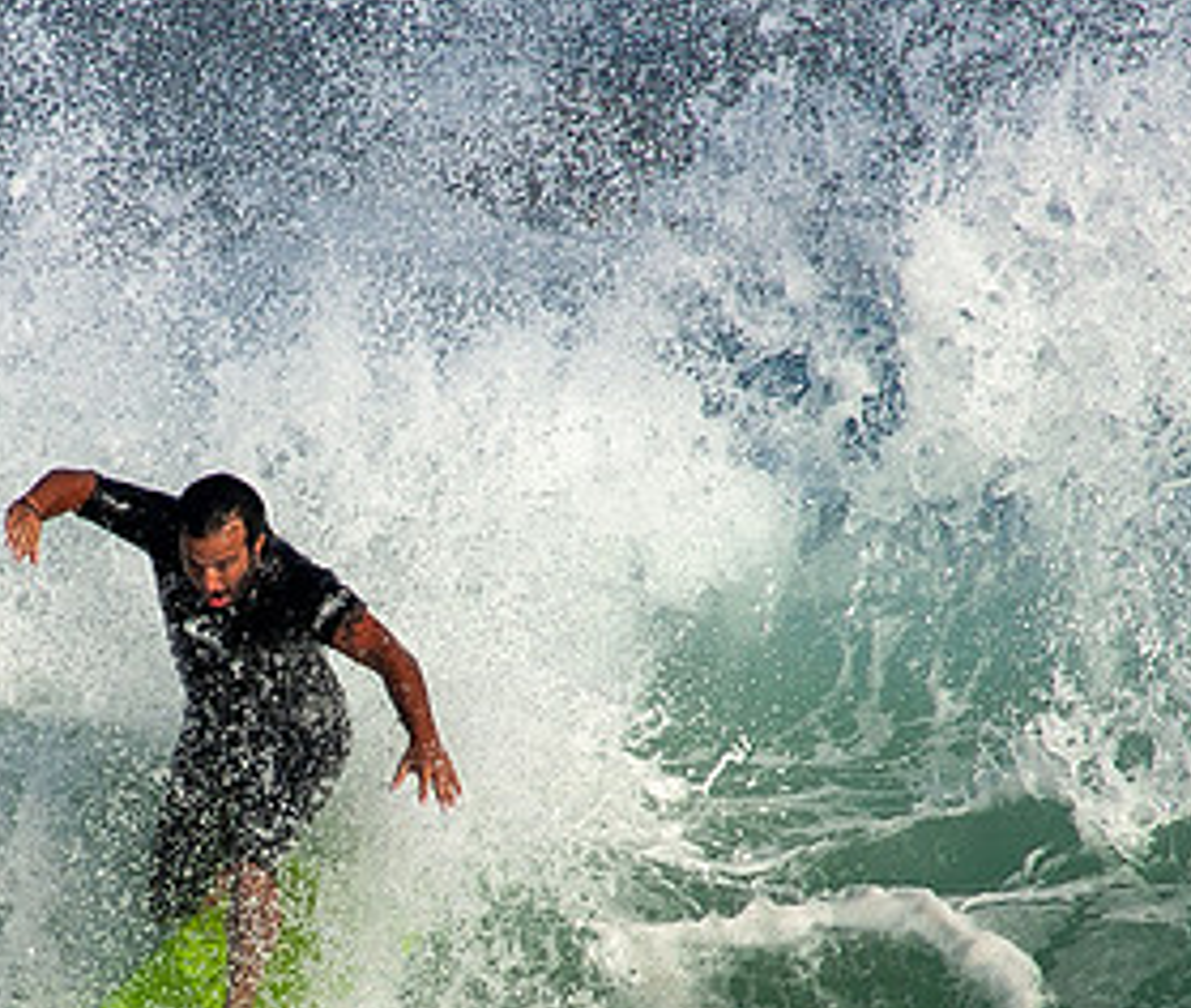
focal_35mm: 1003
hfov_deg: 1.9
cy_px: 833
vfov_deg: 1.6
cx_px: 181
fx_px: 36159
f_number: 7.1
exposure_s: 1/1000
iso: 200
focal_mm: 300
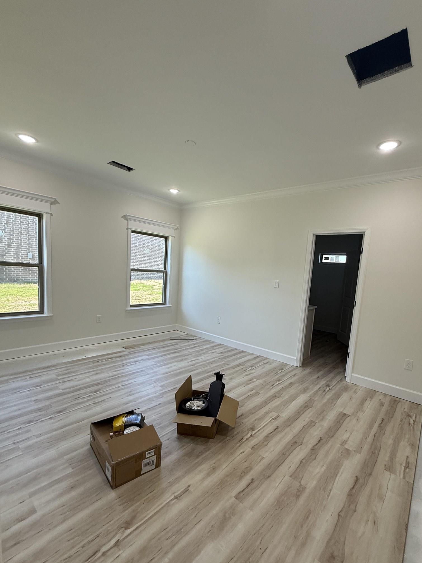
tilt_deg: -6.8
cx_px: 237
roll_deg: -4.4
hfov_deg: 77.8
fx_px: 260
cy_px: 303
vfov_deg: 94.3
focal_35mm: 16
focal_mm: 2.22
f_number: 2.2
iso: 100
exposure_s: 1/120
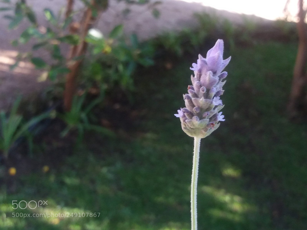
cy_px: 115
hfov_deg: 63.4
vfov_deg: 49.7
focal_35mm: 28
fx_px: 248
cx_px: 154
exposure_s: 1/120
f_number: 1.9
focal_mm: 3.7
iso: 100
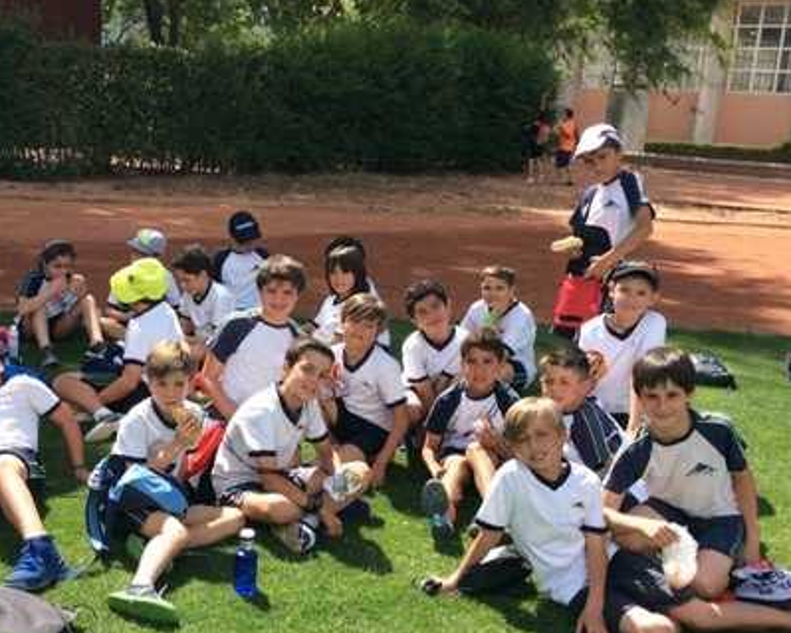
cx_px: 268
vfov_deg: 30.1
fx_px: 1170
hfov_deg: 37.0
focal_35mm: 50
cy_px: 395
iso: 32
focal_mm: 3.3
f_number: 2.4
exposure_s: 1/794
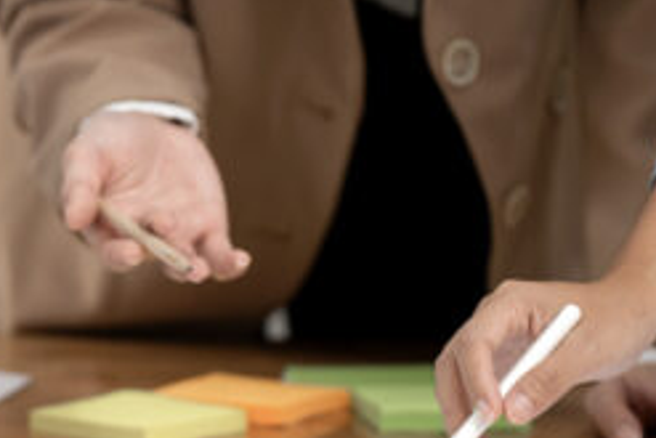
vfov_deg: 3.0
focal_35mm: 463
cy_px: 414
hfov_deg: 4.4
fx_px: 8441
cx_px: 154
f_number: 2.8
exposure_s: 1/160
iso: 250
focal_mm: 149
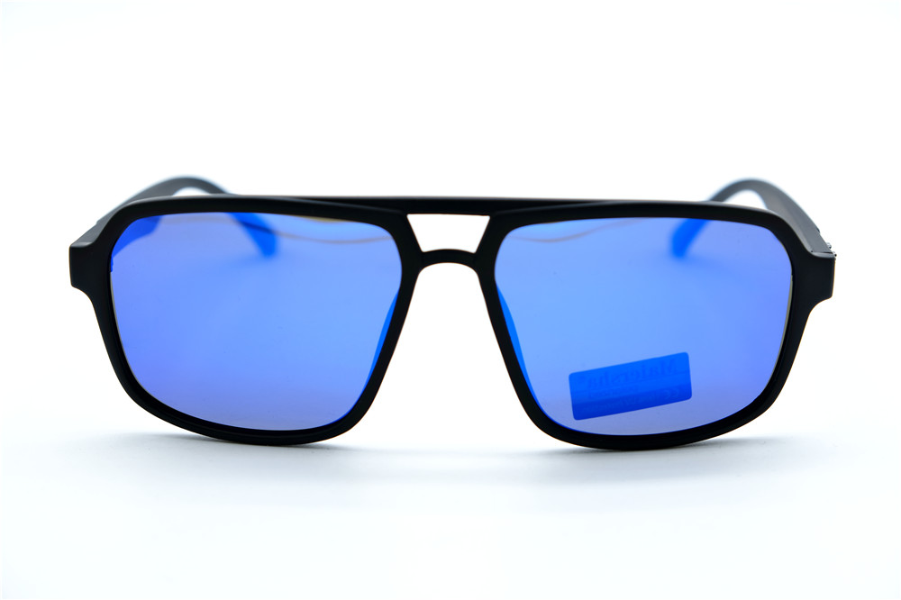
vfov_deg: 21.2
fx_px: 1601
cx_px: 450
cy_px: 300
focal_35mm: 64
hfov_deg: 31.4
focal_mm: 42.5
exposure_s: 1/125
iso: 160
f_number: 5.6
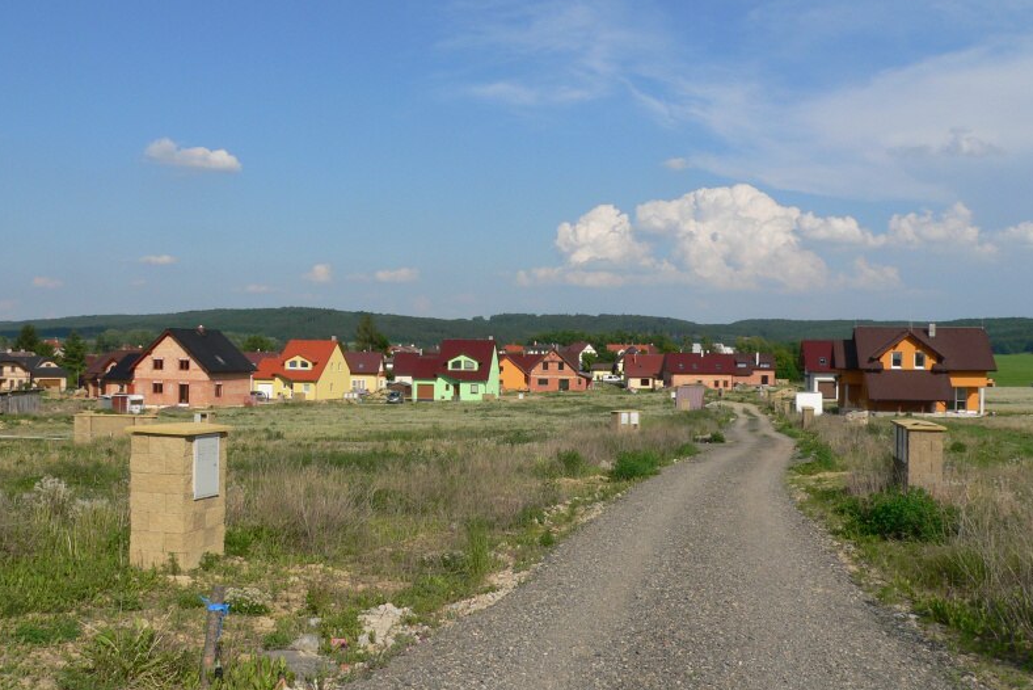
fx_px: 1091
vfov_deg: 35.1
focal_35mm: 38
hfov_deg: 50.7
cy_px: 352
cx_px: 516
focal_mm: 6
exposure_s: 1/500
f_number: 5.6
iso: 80
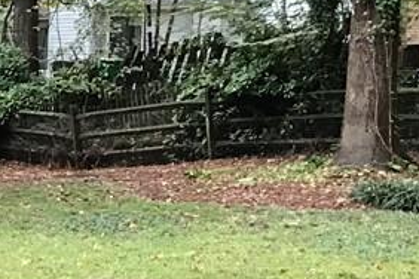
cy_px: 221
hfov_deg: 15.1
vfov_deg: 11.7
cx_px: -337
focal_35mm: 117
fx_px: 1362
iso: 80
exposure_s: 1/30
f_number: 2.4
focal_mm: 3.3
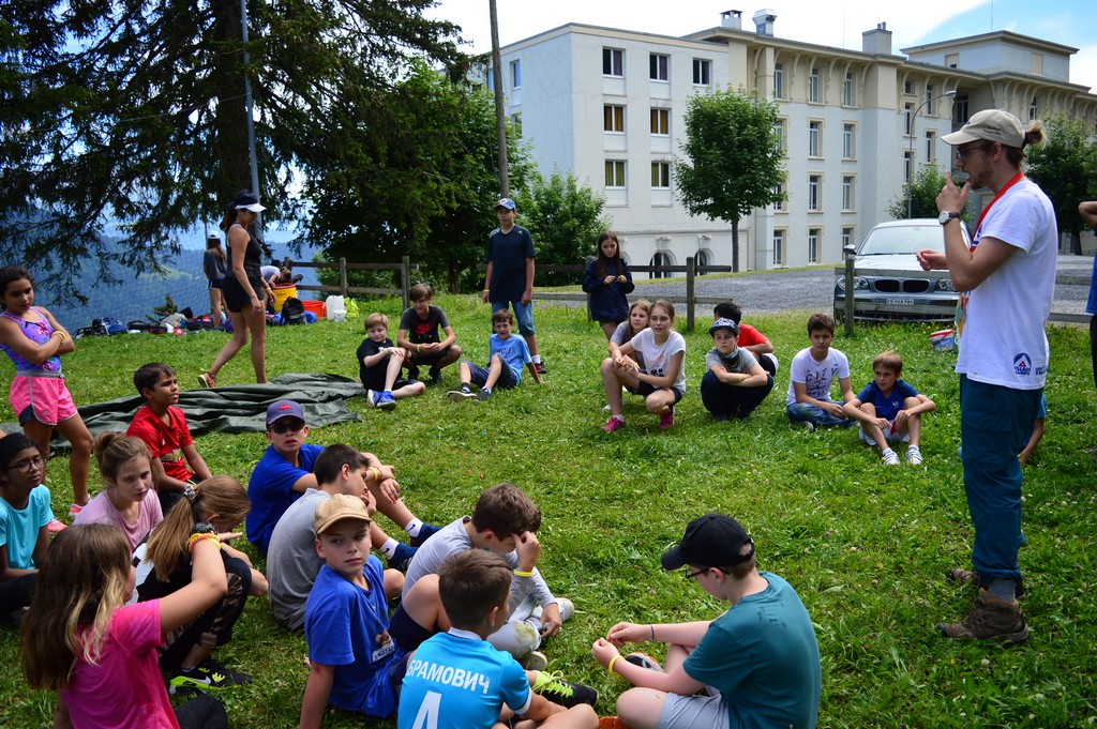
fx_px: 822
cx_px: 548
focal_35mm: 27
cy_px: 364
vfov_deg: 47.9
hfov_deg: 67.4
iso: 100
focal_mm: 18
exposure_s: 1/400
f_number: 3.5
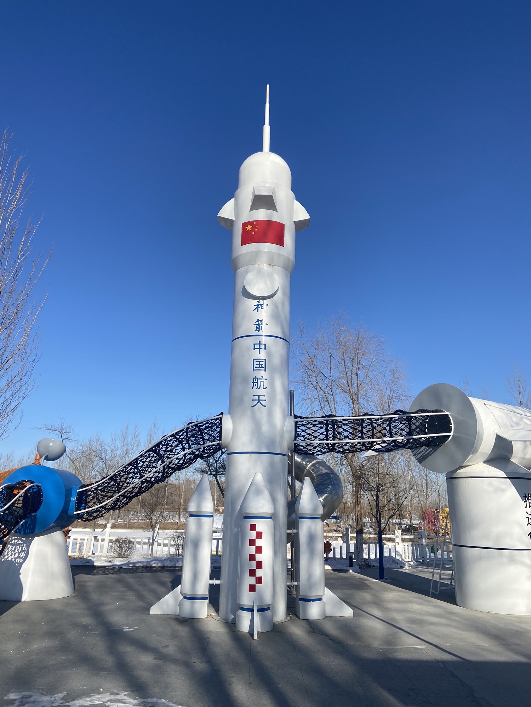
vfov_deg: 67.3
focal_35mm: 26
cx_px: 266
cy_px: 354
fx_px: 532
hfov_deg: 53.1
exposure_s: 1/3984
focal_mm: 4.25
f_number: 1.8
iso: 32
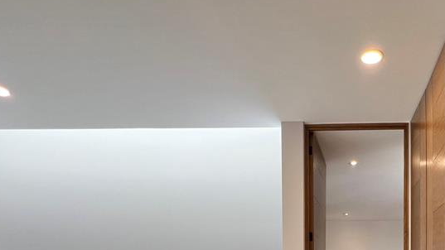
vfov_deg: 34.8
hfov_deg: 65.2
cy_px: 295
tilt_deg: -1.6
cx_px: 339
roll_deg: -0.4
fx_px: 319
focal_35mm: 27
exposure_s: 1/99
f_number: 1.8
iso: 80
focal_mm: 1.57
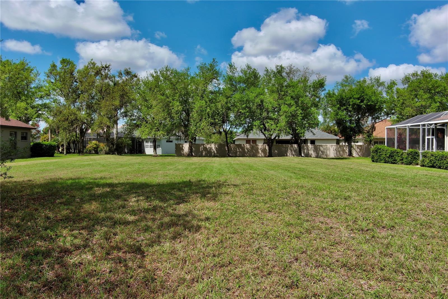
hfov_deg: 63.7
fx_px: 361
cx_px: 224
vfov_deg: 44.9
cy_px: 150
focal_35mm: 29
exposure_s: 1/400
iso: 100
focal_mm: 10.57
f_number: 9
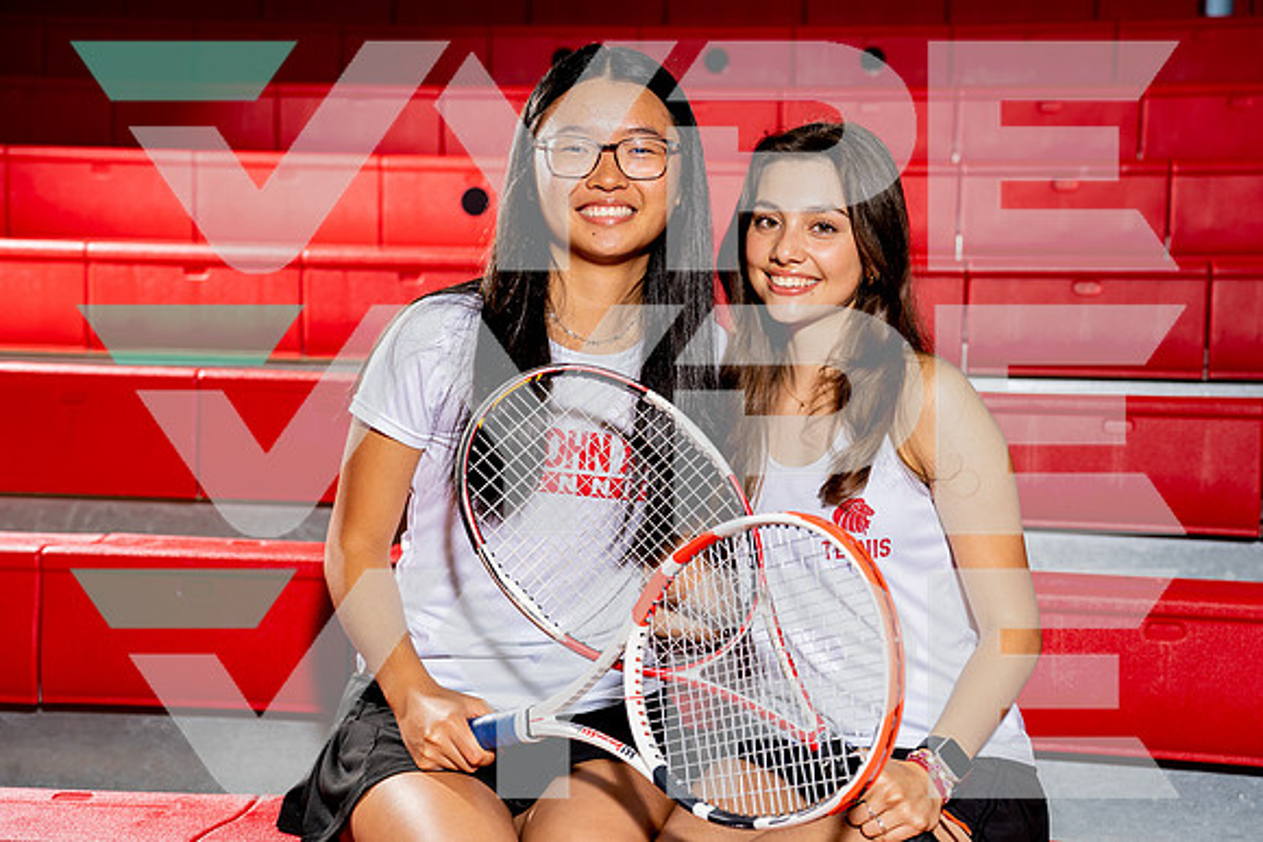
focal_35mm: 54
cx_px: 632
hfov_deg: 36.9
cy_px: 421
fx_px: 1895
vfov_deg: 25.1
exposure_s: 1/250
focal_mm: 54
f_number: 4
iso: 80
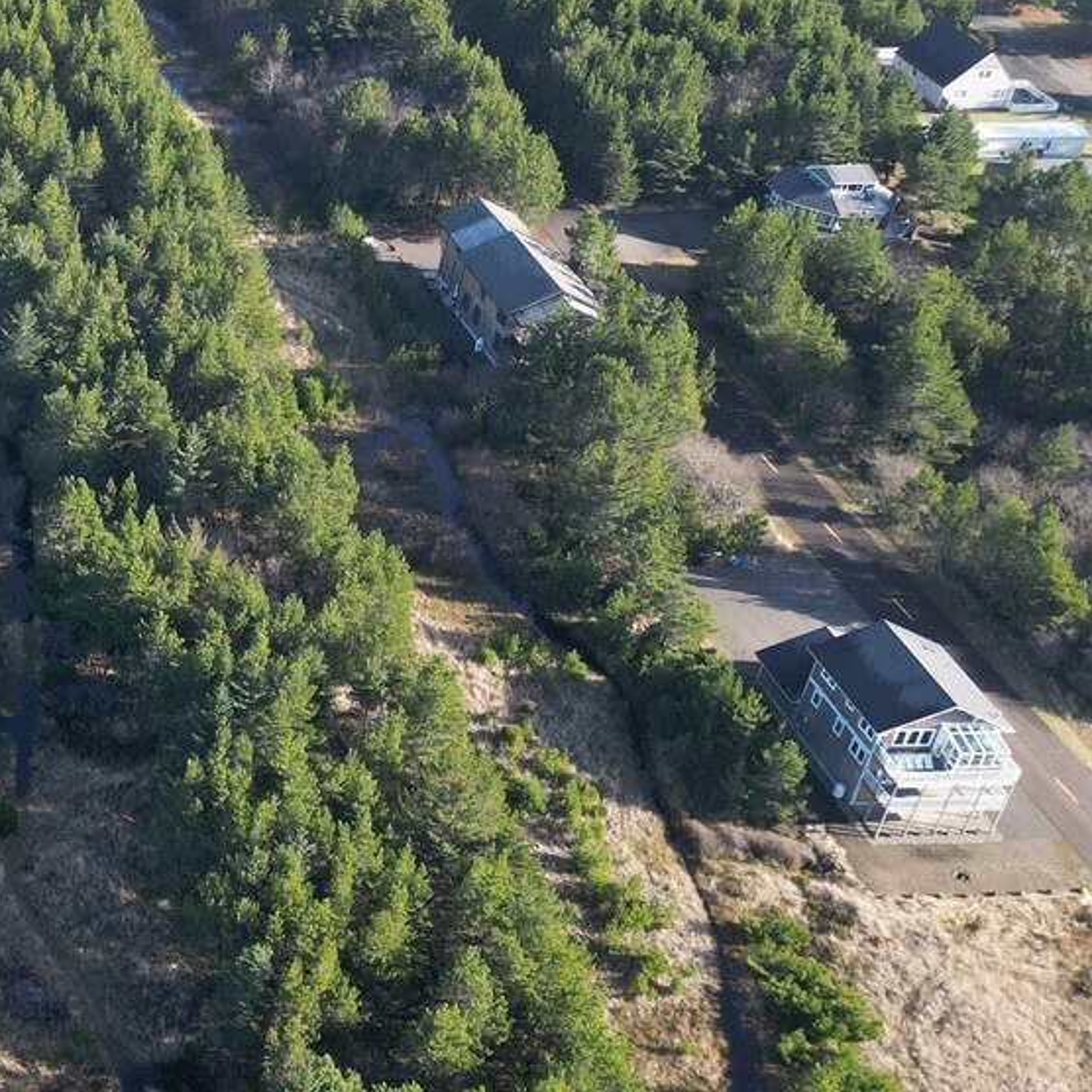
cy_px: 544
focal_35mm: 61
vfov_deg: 28.2
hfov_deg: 24.4
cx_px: -352
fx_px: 2177
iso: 150
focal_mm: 6.72
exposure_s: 1/725
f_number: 1.7
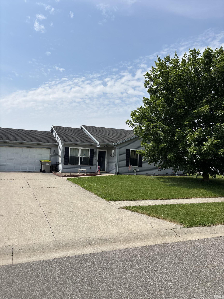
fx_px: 224
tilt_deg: +3.4
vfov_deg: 67.3
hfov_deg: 53.1
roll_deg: -2.0
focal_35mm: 26
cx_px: 112
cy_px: 150
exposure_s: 1/5348
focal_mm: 5.96
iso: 50
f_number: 1.6
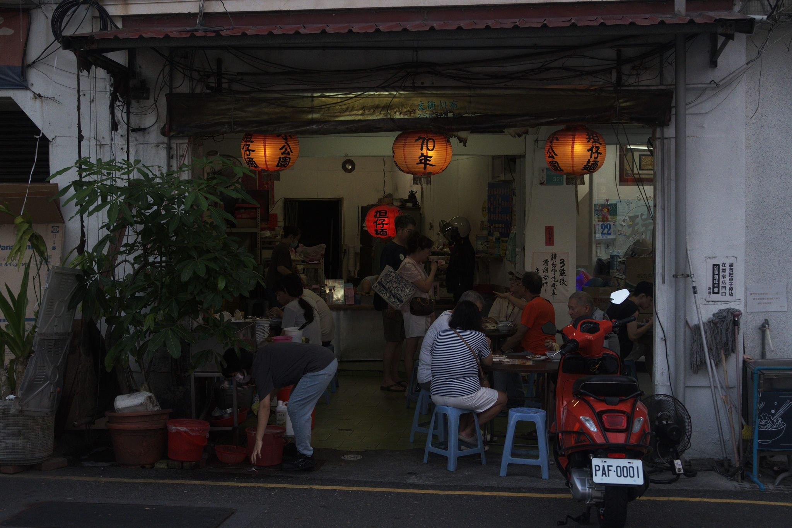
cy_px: 264
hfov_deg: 39.6
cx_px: 396
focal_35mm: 50
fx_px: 1100
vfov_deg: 27.0
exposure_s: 1/250
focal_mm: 50
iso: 2000
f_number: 6.3
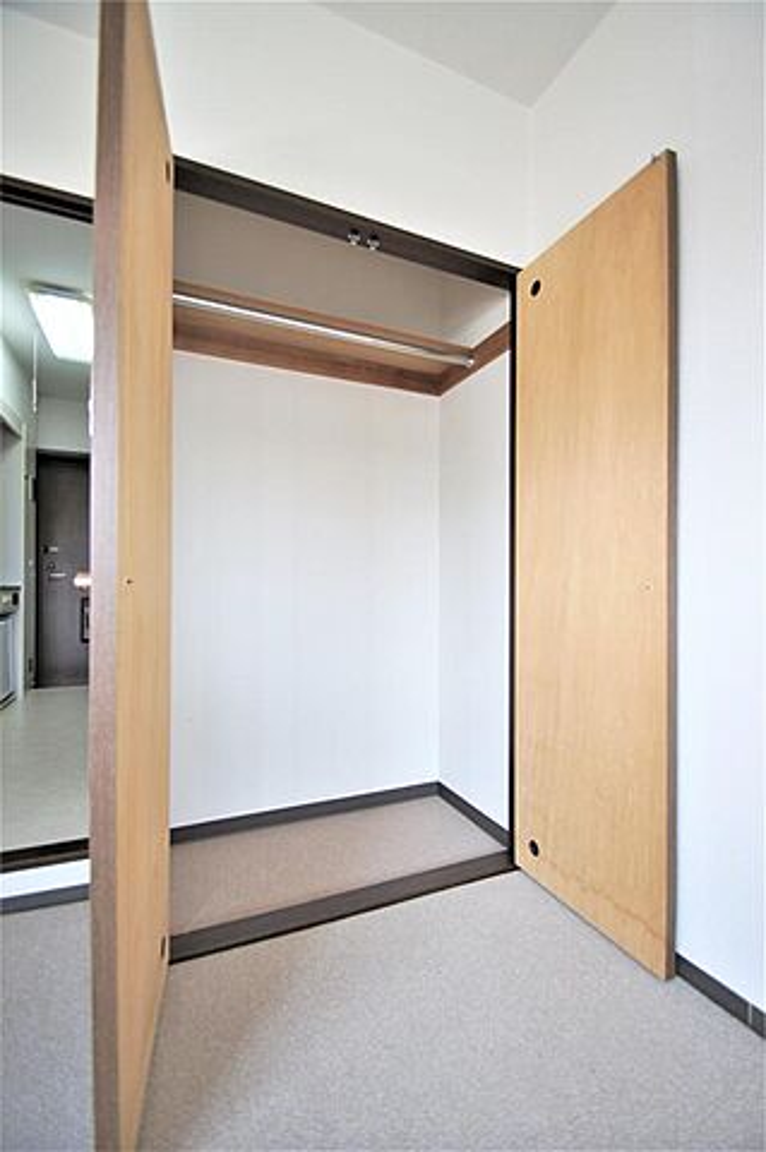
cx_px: 383
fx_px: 480
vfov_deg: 100.4
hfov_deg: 77.2
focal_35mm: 15
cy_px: 576
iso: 100
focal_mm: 10
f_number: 3.5
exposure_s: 1/30
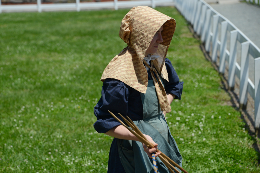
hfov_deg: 15.2
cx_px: 130
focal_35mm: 135
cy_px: 86
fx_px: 975
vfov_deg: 10.2
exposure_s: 1/1000
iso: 200
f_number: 6.3
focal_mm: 135
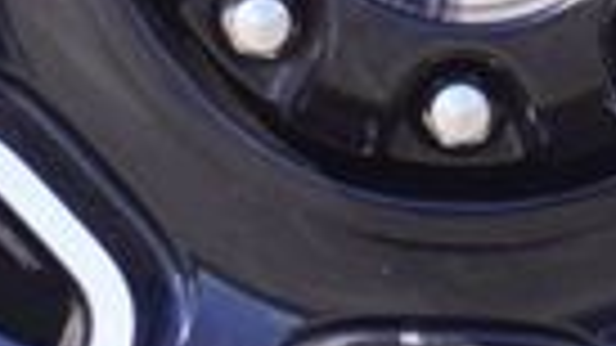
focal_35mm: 389
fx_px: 6351
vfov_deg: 3.1
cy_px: -202
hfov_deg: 5.6
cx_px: 346
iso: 100
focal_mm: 33
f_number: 6.3
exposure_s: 1/80
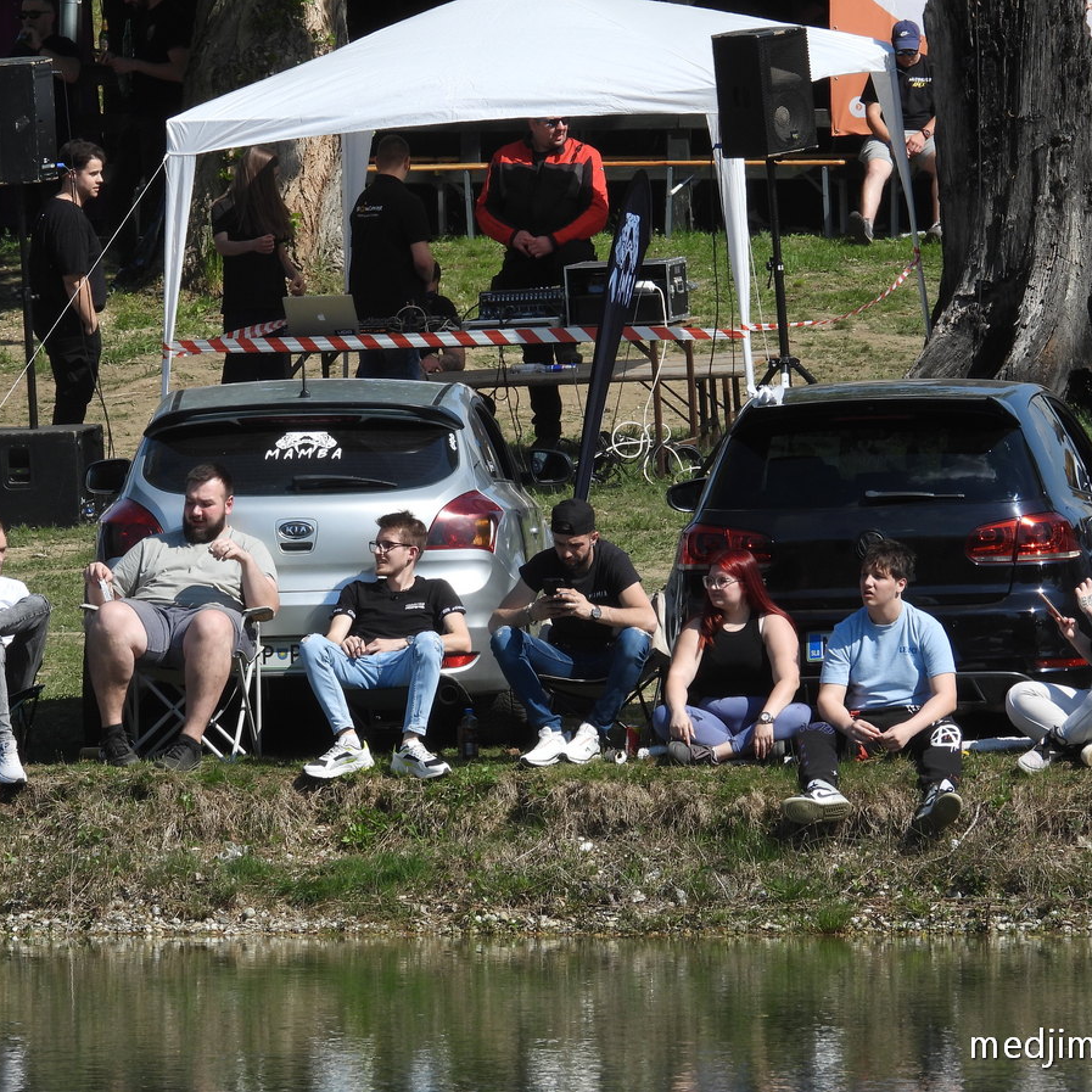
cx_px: 508
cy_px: 547
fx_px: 18273
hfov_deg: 3.4
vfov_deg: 3.4
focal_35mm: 512
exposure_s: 1/800
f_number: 5
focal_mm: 77.8
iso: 100
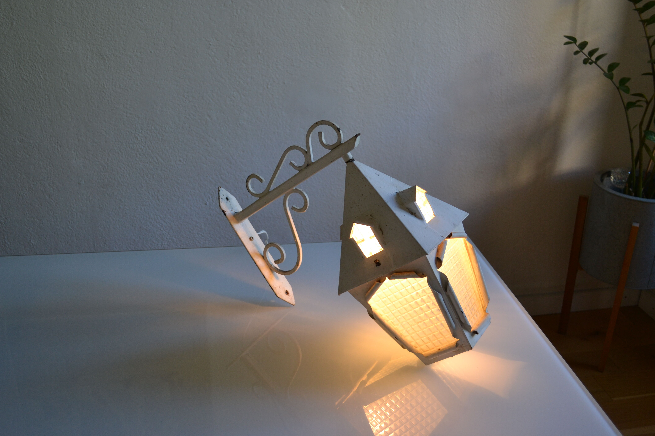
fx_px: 710
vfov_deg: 34.2
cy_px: 208
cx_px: 321
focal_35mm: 39
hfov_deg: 49.6
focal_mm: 24
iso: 400
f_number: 4.2
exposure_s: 1/80
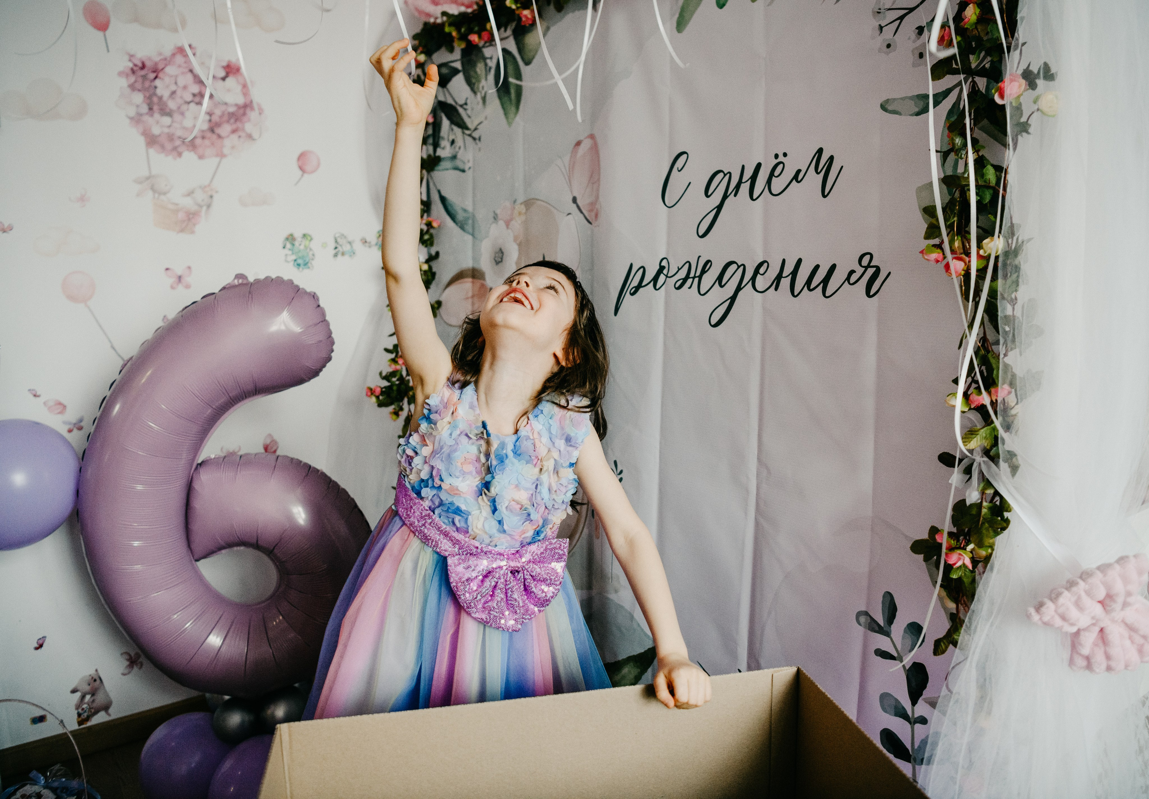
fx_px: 917
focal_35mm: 28
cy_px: 376
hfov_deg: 64.1
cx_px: 565
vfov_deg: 47.1
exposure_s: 1/400
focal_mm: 26
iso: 1250
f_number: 3.2
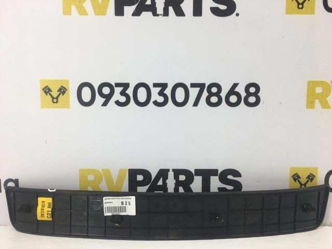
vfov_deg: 48.2
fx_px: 278
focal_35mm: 29
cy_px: 124
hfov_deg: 61.7
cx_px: 166
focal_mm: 4.15
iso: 40
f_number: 2.2
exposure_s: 1/100
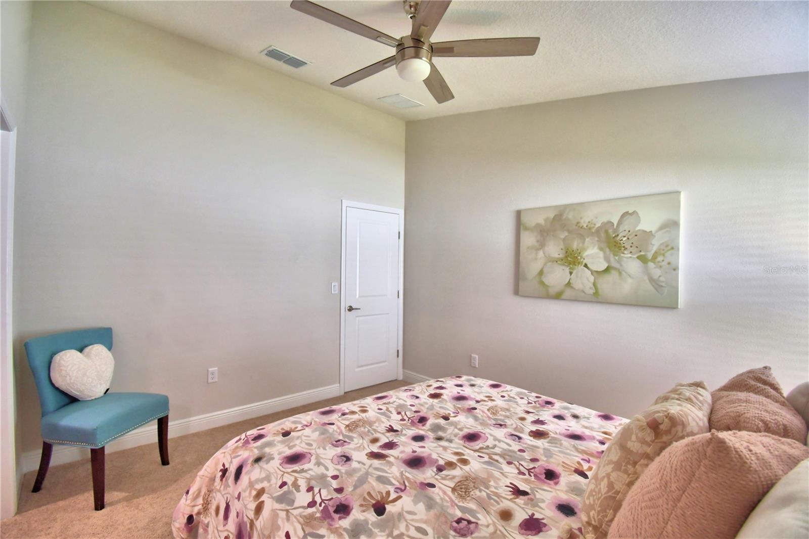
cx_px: 404
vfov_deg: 77.3
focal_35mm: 15
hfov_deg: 100.4
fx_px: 337
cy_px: 270
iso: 400
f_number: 4.5
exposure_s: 1/80
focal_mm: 10
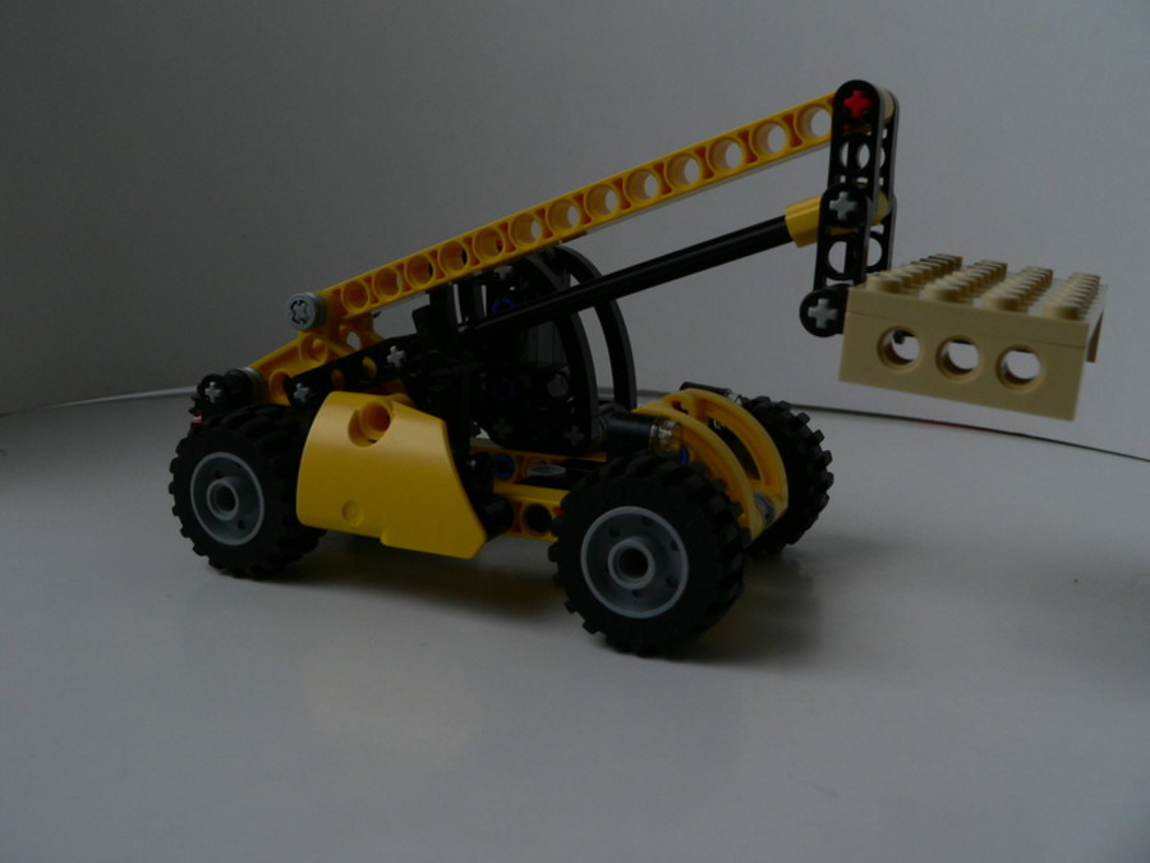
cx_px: 575
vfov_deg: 39.7
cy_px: 432
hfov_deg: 51.4
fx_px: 1196
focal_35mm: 36
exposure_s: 1/200
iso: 80
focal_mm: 6
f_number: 4
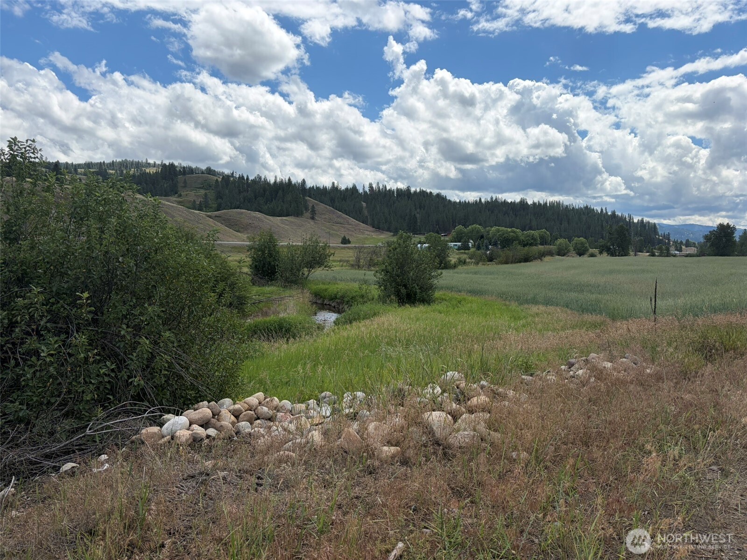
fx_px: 561
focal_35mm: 26
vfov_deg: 53.1
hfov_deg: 67.3
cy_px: 280
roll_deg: +0.6
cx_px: 374
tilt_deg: -2.7
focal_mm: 5.96
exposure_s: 1/4329
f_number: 1.6
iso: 50
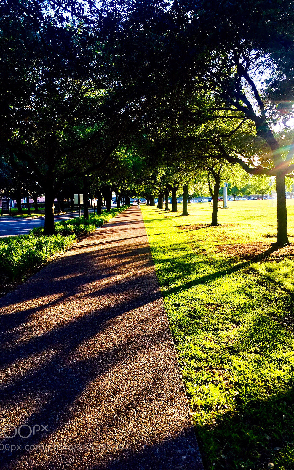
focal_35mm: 31
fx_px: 397
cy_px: 233
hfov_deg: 40.6
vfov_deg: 61.2
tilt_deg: -3.5
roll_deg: +2.0
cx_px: 152
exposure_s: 1/173
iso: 32
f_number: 2.2
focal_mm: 4.15
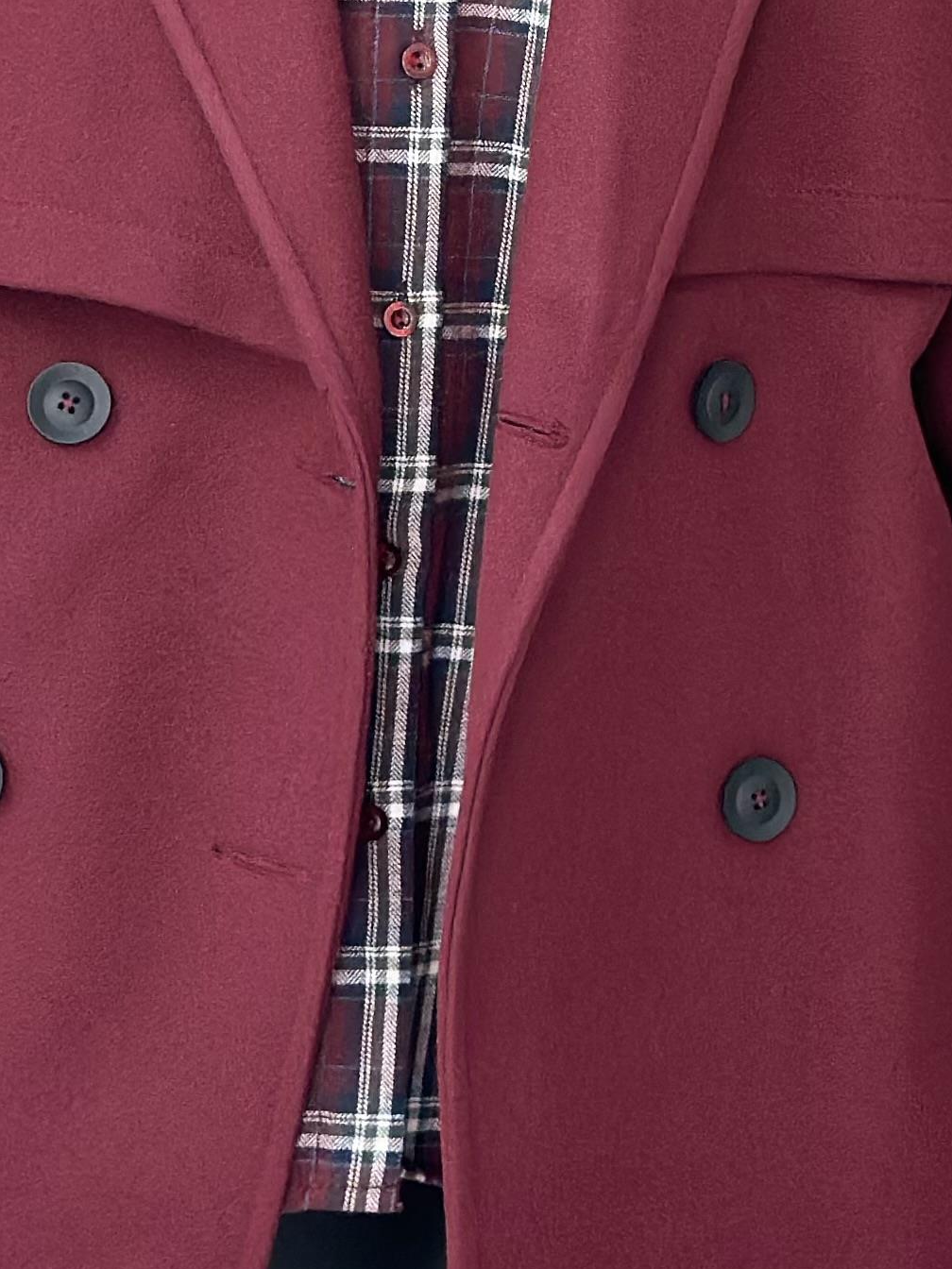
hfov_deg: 10.3
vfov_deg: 13.4
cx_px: 611
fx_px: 5280
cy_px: -123
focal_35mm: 144
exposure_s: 1/100
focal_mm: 6.86
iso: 100
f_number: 1.78
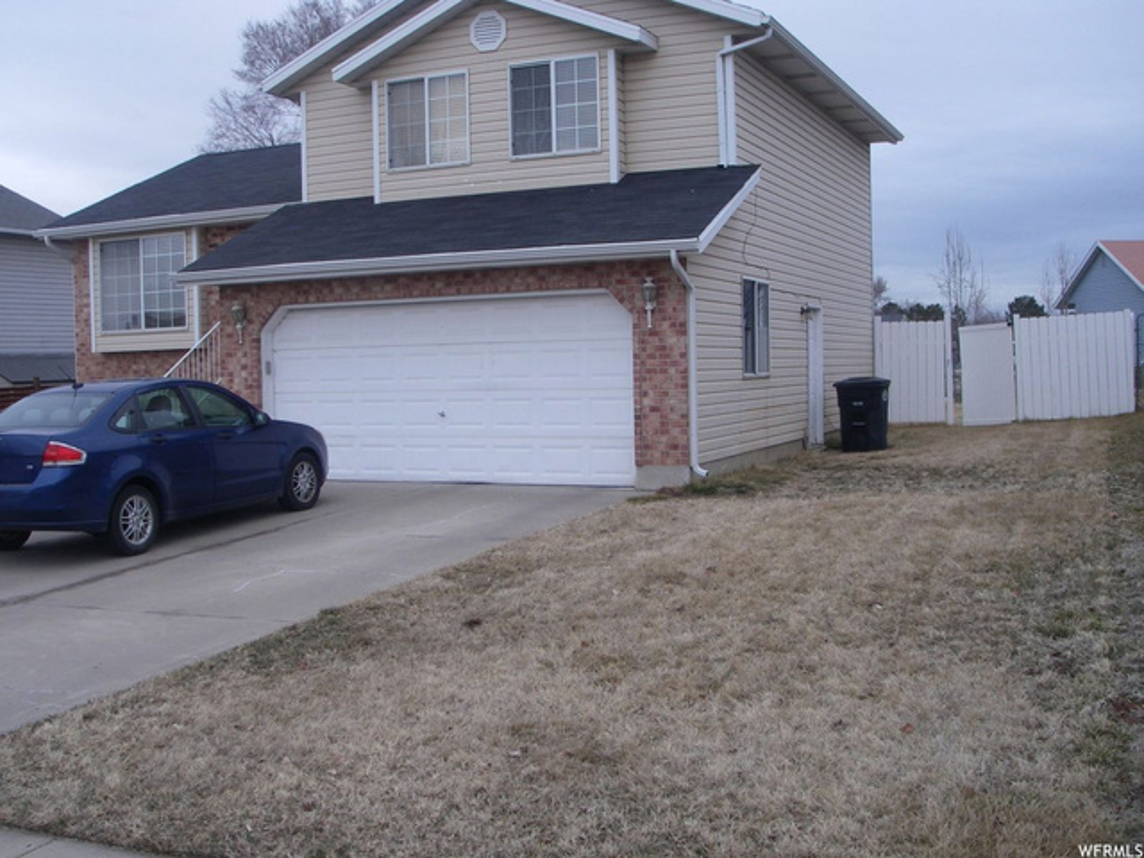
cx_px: 572
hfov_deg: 49.0
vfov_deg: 37.7
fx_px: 1256
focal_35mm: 38
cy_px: 429
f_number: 6.6
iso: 80
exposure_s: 1/125
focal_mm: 6.3
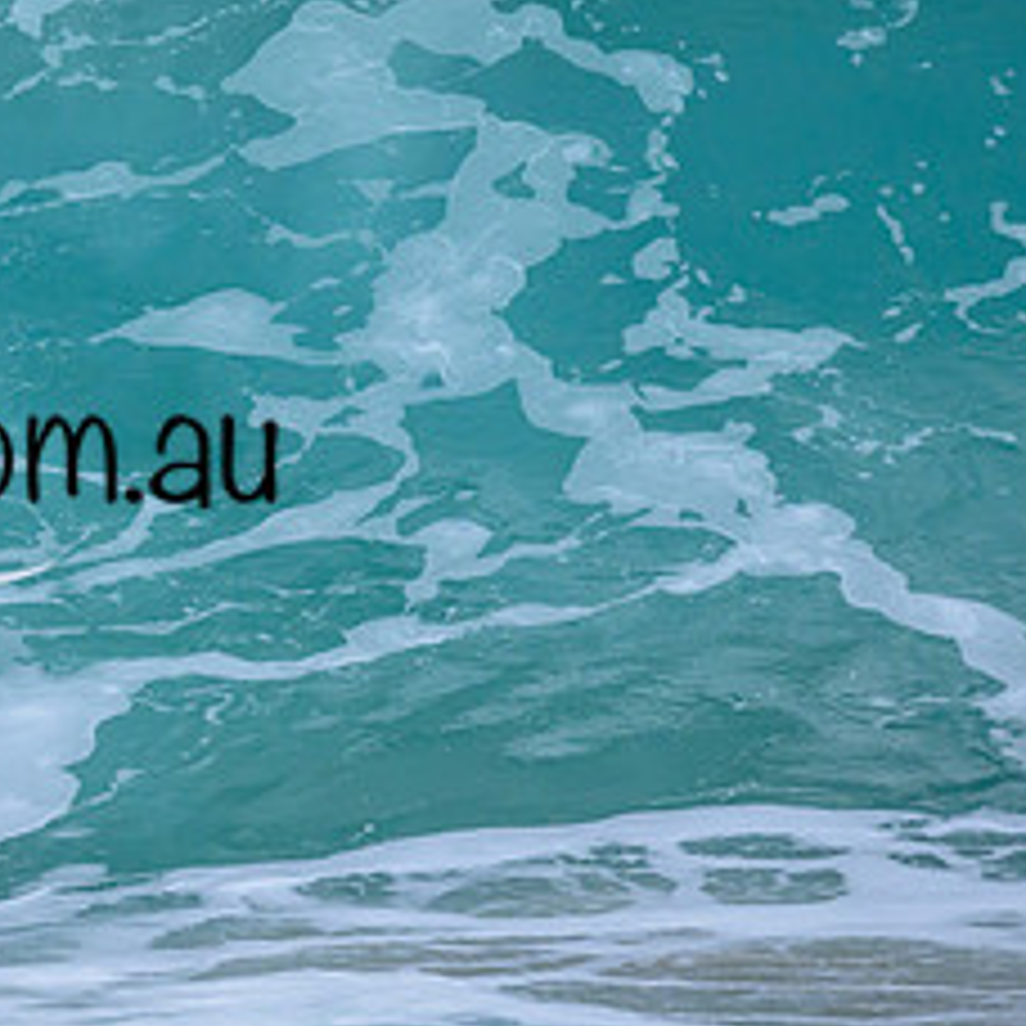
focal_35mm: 2121
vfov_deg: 0.8
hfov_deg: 0.8
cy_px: 203
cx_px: -152
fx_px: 71124
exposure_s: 1/2000
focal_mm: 800
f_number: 6.3
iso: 1400
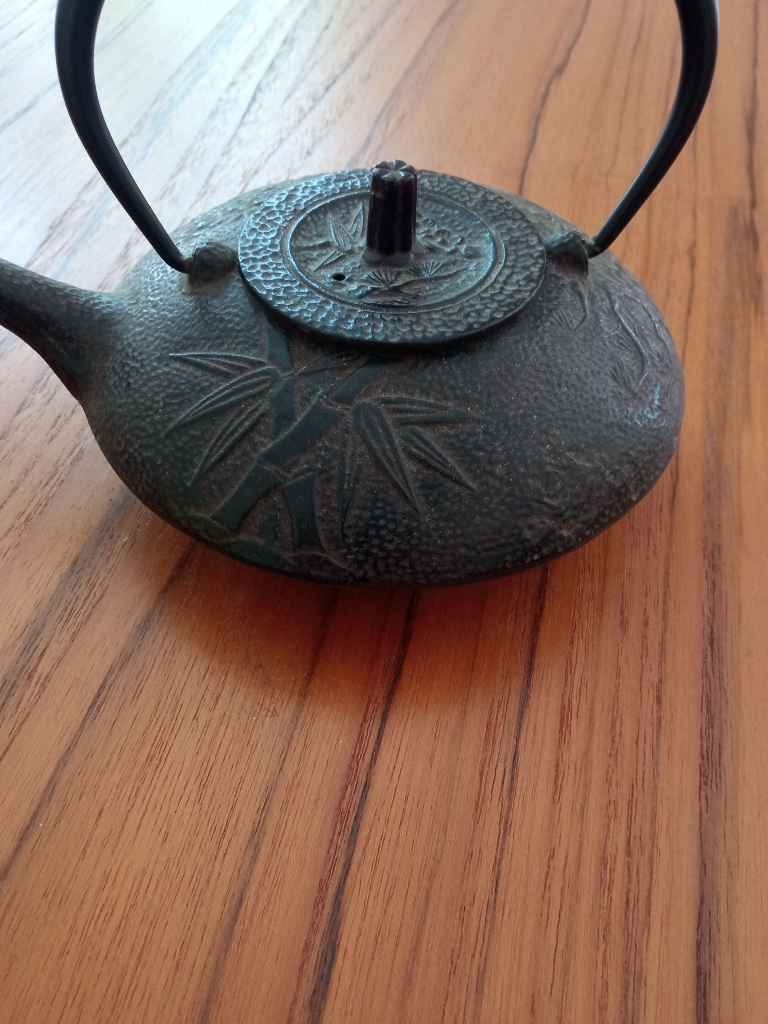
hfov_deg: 51.4
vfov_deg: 65.3
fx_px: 799
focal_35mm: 27
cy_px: 512
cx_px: 384
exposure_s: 1/33.3
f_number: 2.2
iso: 321
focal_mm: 3.79
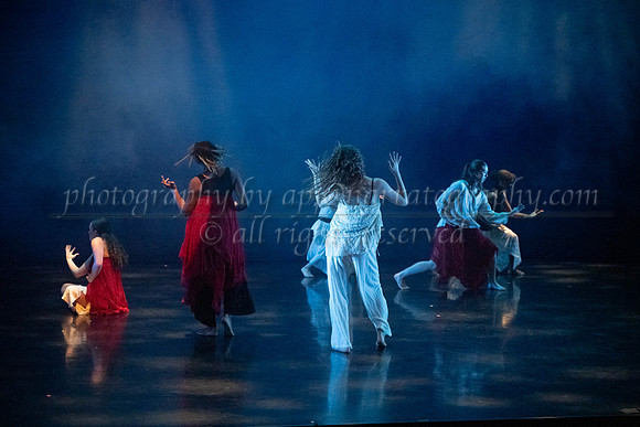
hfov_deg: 27.0
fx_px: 1334
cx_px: 320
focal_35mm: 75
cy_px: 214
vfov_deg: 18.2
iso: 5000
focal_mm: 75
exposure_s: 1/320
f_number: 2.8
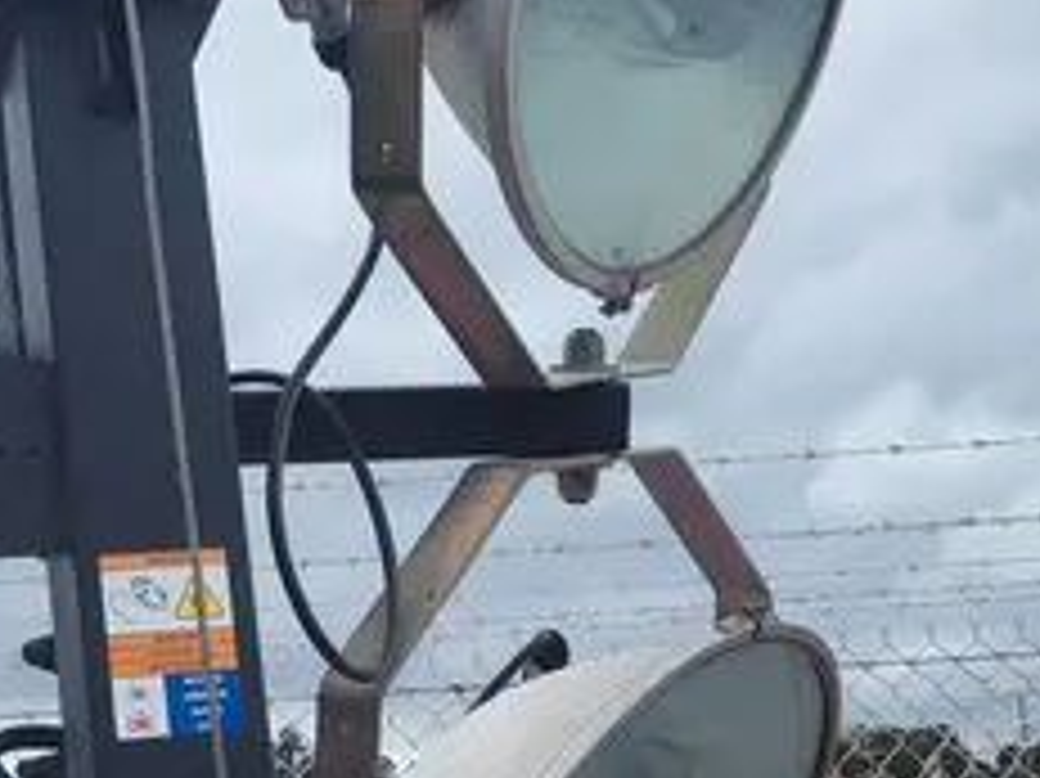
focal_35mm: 62
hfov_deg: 29.7
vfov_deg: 23.3
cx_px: 72
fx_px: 1862
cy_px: 600
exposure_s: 1/1677
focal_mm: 5.4
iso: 40
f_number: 1.8
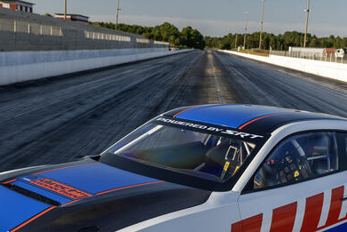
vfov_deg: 21.0
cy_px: 188
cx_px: 186
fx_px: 617
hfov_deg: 31.4
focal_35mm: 64
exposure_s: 1/250
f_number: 5
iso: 80
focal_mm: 34
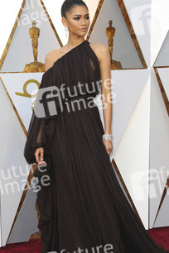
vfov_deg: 25.0
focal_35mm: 81
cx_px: 98
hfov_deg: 16.8
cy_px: 140
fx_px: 570
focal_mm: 62
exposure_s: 1/250
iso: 1000
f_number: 7.1
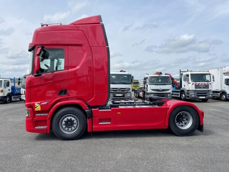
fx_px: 172
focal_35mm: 26
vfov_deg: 53.1
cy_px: 86
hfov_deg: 67.3
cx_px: 114
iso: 32
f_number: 1.6
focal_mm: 4.2
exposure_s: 1/3861
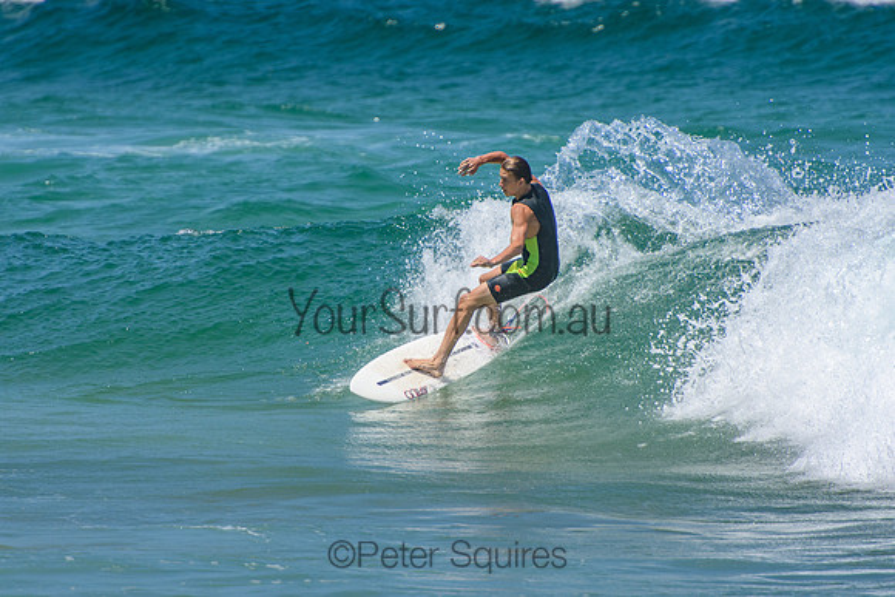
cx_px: 448
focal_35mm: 600
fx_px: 14919
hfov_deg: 3.4
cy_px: 298
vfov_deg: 2.3
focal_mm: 400
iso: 280
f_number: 5.6
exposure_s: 1/2000
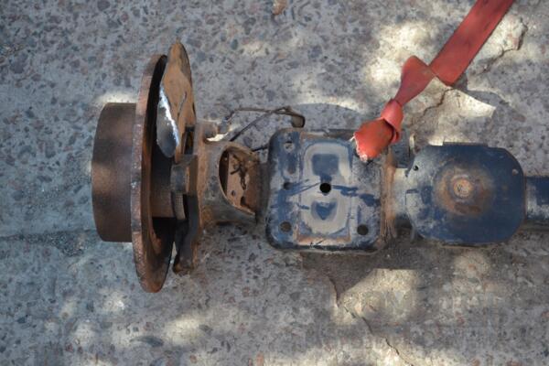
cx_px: 274
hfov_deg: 30.5
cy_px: 183
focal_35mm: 66
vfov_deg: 20.6
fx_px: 1006
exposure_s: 1/125
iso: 100
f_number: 5.6
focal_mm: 44
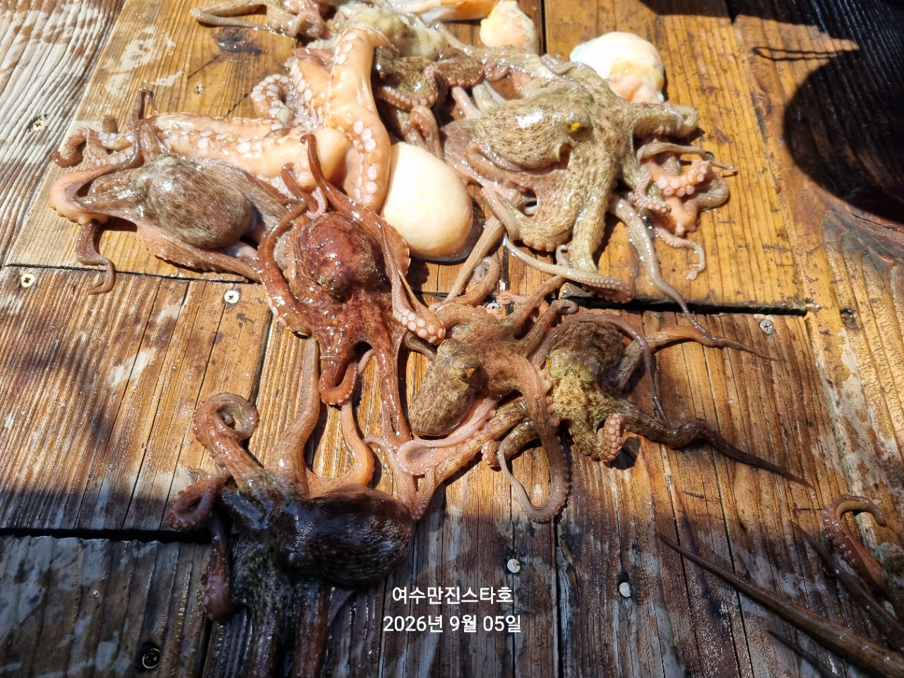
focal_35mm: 26
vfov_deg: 53.1
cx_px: 452
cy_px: 339
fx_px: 679
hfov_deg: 67.3
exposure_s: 1/1528
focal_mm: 5.4
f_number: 1.8
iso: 50
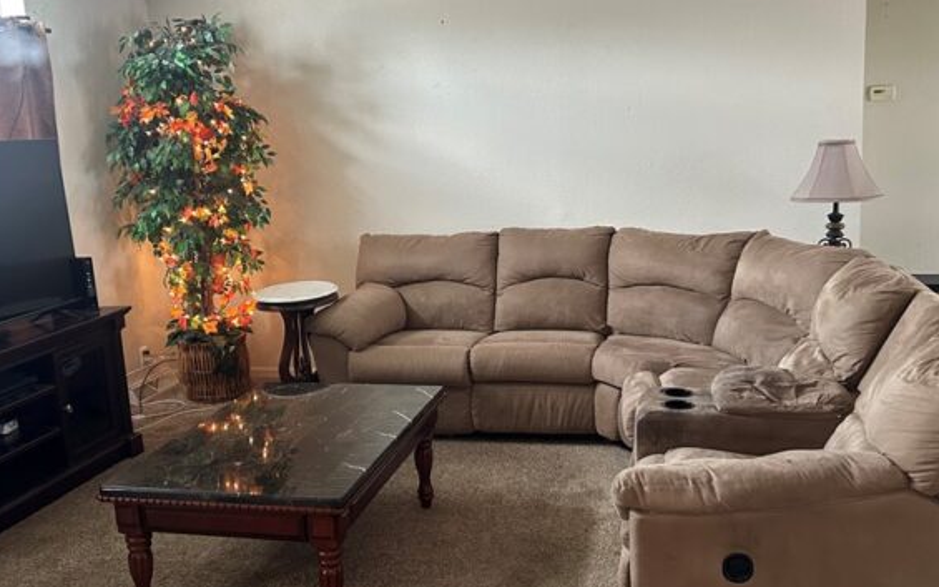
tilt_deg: -9.7
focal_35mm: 39
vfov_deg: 32.8
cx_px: 437
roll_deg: +2.5
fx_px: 998
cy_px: 286
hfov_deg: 50.4
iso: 320
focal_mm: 5.7
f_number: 1.5
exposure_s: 1/60
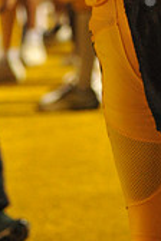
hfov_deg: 3.0
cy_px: -158
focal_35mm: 465
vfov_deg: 4.4
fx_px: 3119
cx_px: 213
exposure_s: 1/250
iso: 6400
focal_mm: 135
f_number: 4
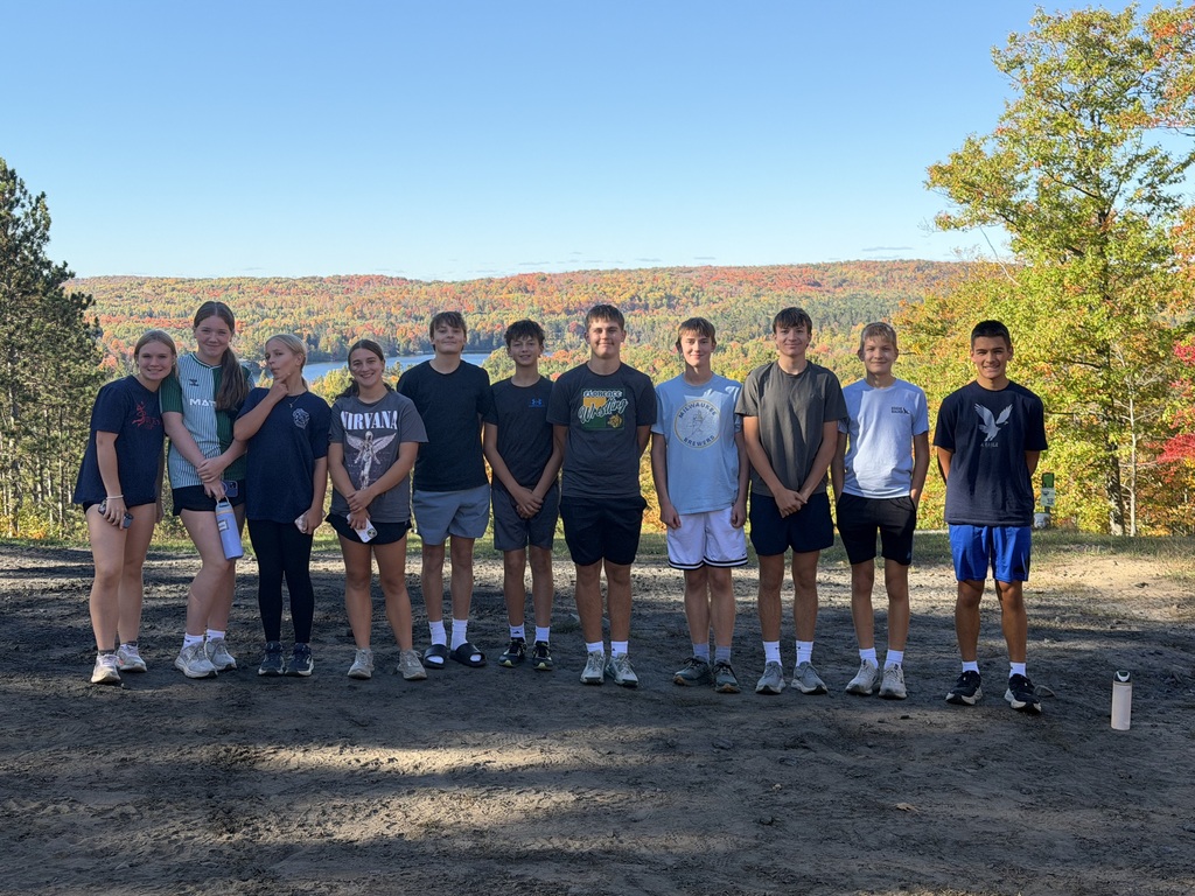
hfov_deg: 39.7
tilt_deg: -6.2
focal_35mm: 48
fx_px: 1657
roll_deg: +0.6
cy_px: 448
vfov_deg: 30.3
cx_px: 598
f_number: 1.78
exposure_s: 1/2088
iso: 100
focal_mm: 6.76
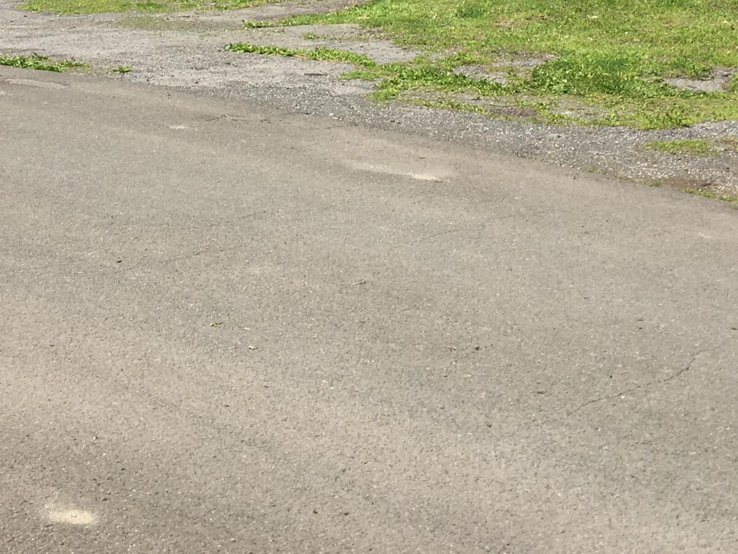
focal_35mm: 72
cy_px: -80
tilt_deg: -0.7
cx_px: 316
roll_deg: -1.4
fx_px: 1535
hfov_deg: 27.0
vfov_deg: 19.4
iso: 25
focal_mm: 4.15
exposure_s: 1/1202
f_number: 2.2
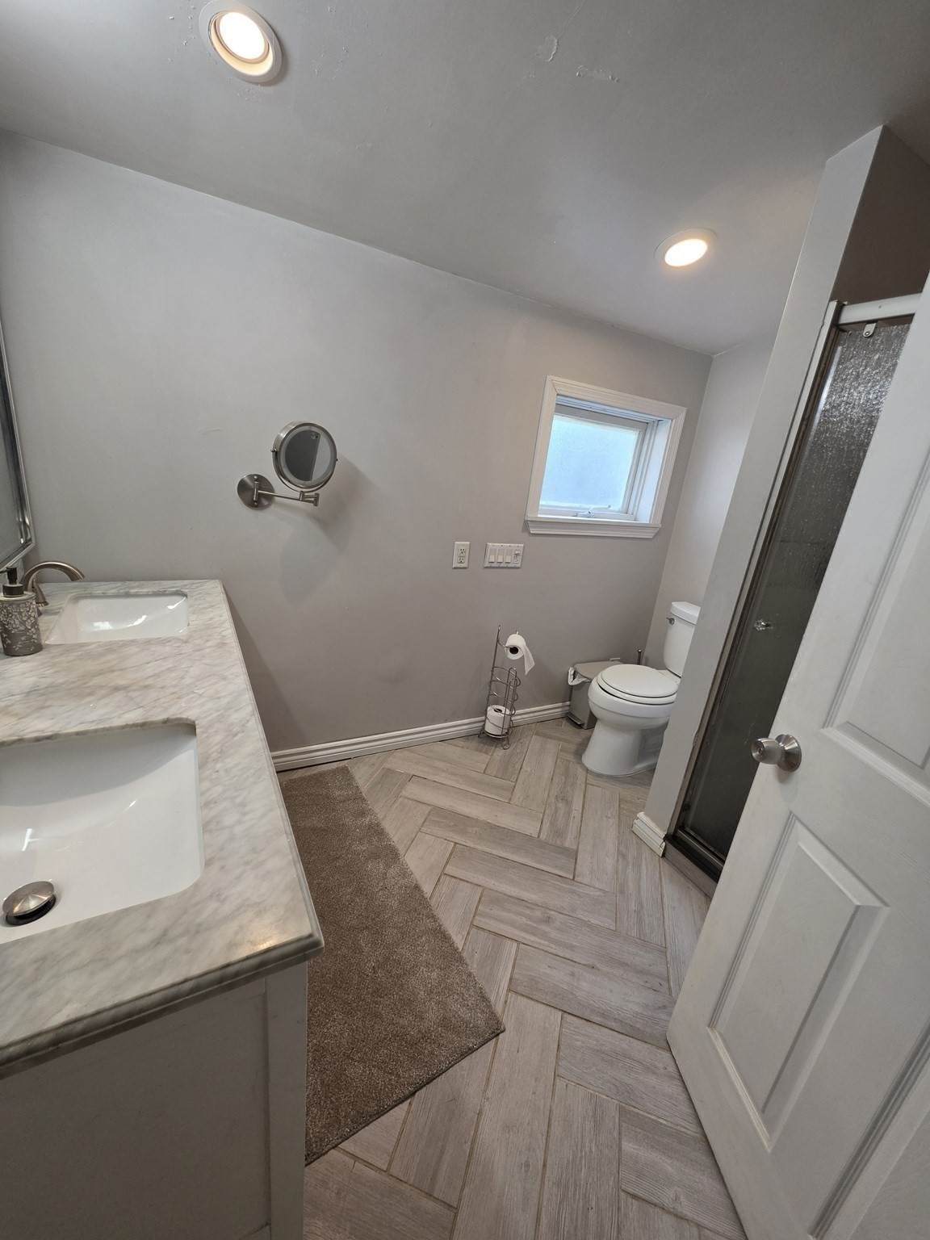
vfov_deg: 106.2
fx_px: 466
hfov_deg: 89.9
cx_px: 465
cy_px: 620
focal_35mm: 13
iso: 160
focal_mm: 2.2
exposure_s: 1/120
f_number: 1.9
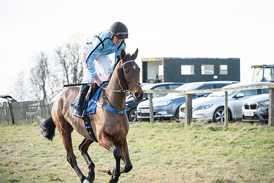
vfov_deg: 7.4
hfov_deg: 11.1
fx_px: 1408
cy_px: 102
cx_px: 130
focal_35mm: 185
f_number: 5
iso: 400
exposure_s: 1/850
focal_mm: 135
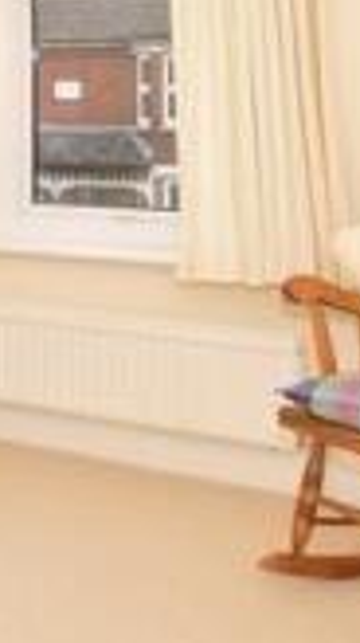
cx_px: -176
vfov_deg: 32.0
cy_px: 84
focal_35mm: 63
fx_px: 1071
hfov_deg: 17.2
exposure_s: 1/200
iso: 400
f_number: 7.1
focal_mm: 10
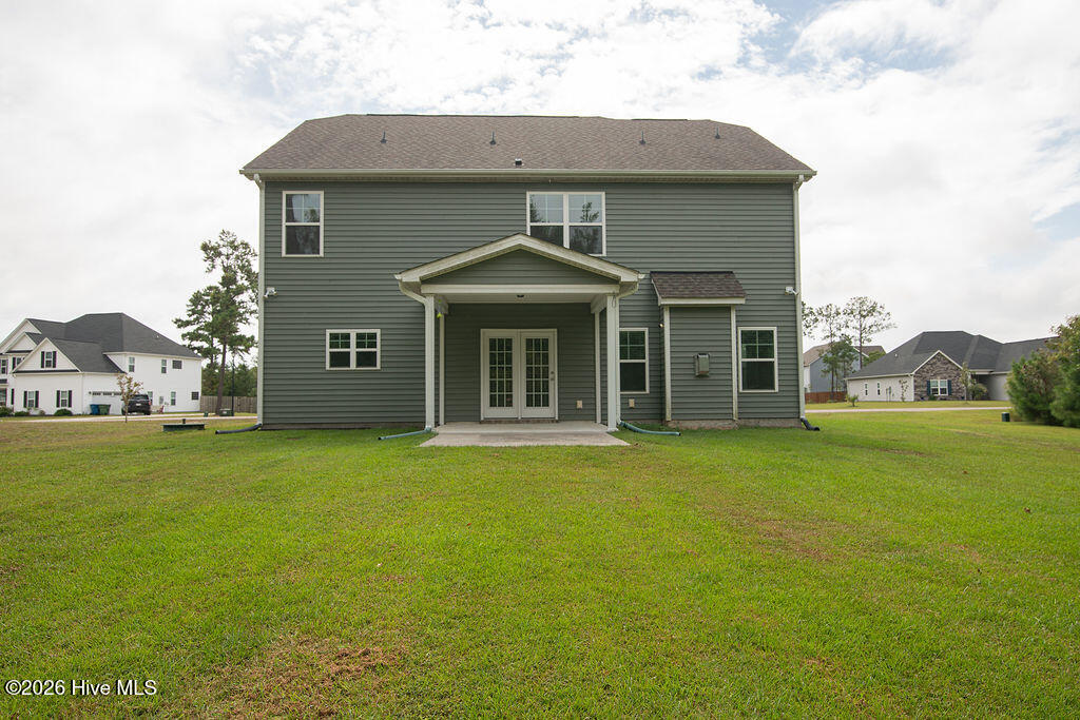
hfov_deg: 76.1
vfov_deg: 55.1
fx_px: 690
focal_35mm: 23
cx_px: 540
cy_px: 360
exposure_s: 1/1000
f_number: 7.1
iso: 320
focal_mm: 23
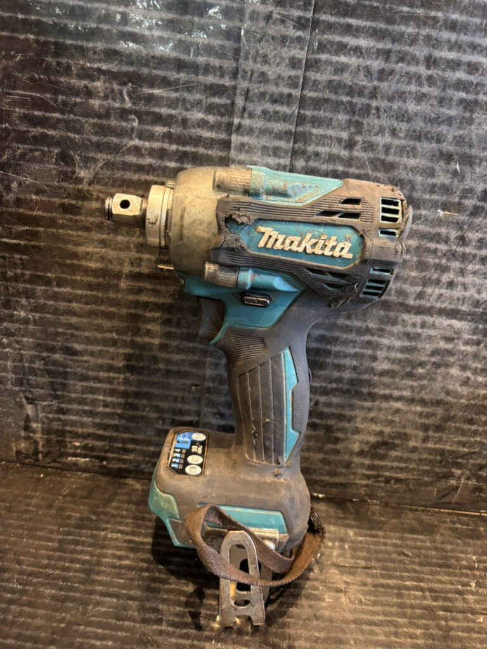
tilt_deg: -23.6
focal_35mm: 26
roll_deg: -8.0
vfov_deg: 67.3
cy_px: 324
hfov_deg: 53.1
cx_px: 244
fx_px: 488
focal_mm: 5.96
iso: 640
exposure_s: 1/33
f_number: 1.6
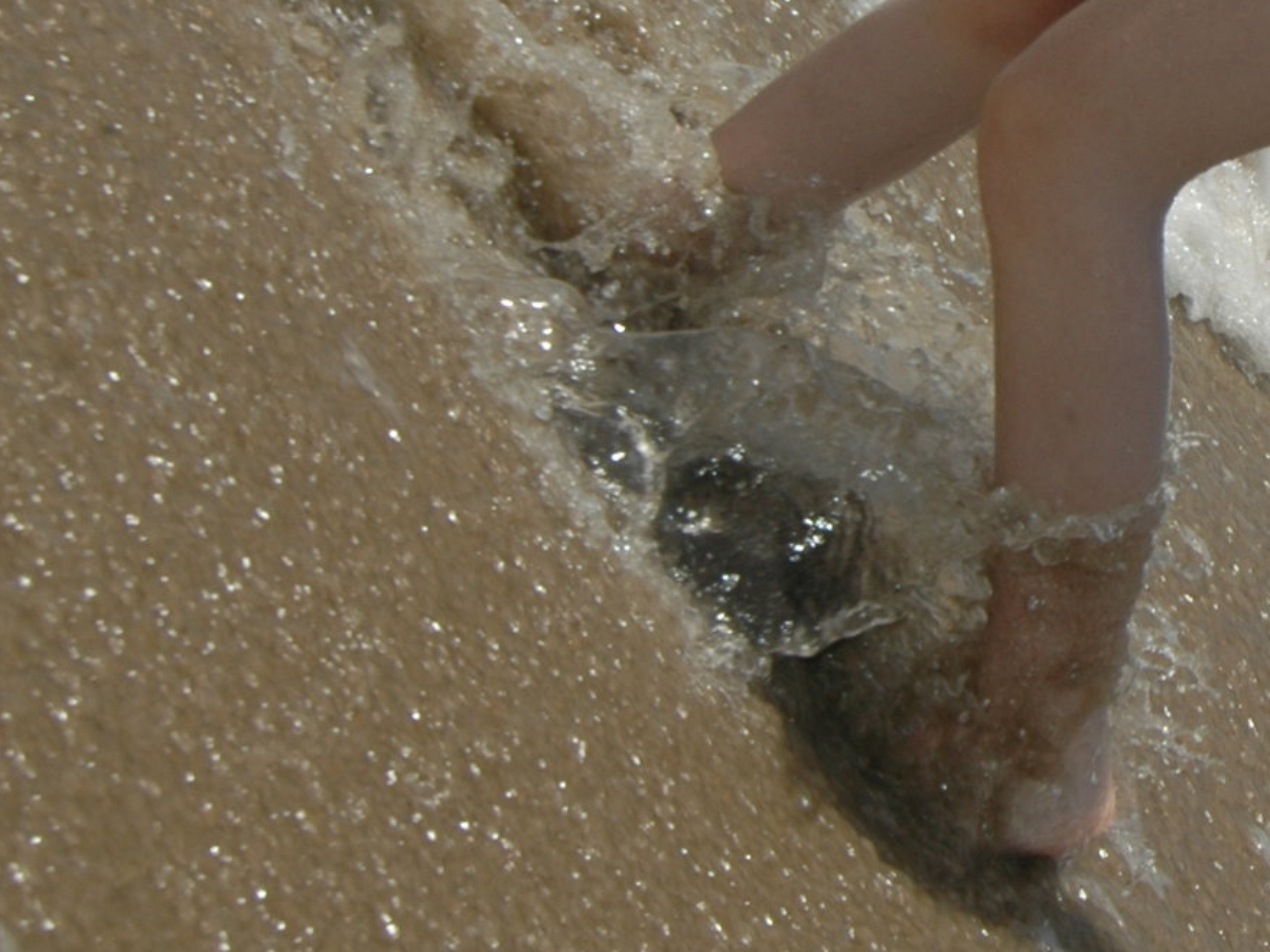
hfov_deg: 14.5
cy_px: -30
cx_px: 1598
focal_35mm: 131
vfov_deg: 11.2
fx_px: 4806
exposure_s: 1/500
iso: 200
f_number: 13
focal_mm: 32
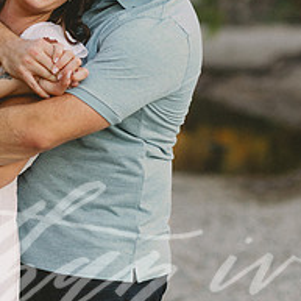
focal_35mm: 217
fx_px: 2135
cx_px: 16
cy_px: 93
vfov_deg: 8.1
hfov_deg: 8.0
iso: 125
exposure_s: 1/800
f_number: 2.5
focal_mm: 85
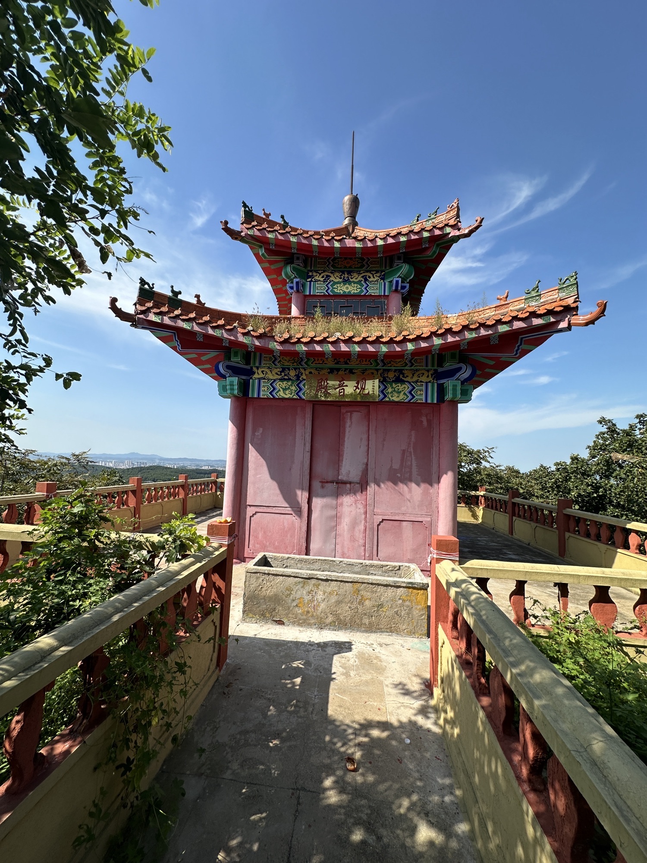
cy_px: 432
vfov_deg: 102.1
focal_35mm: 14
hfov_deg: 85.7
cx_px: 324
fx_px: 349
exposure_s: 1/1114
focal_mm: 2.22
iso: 40
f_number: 2.2
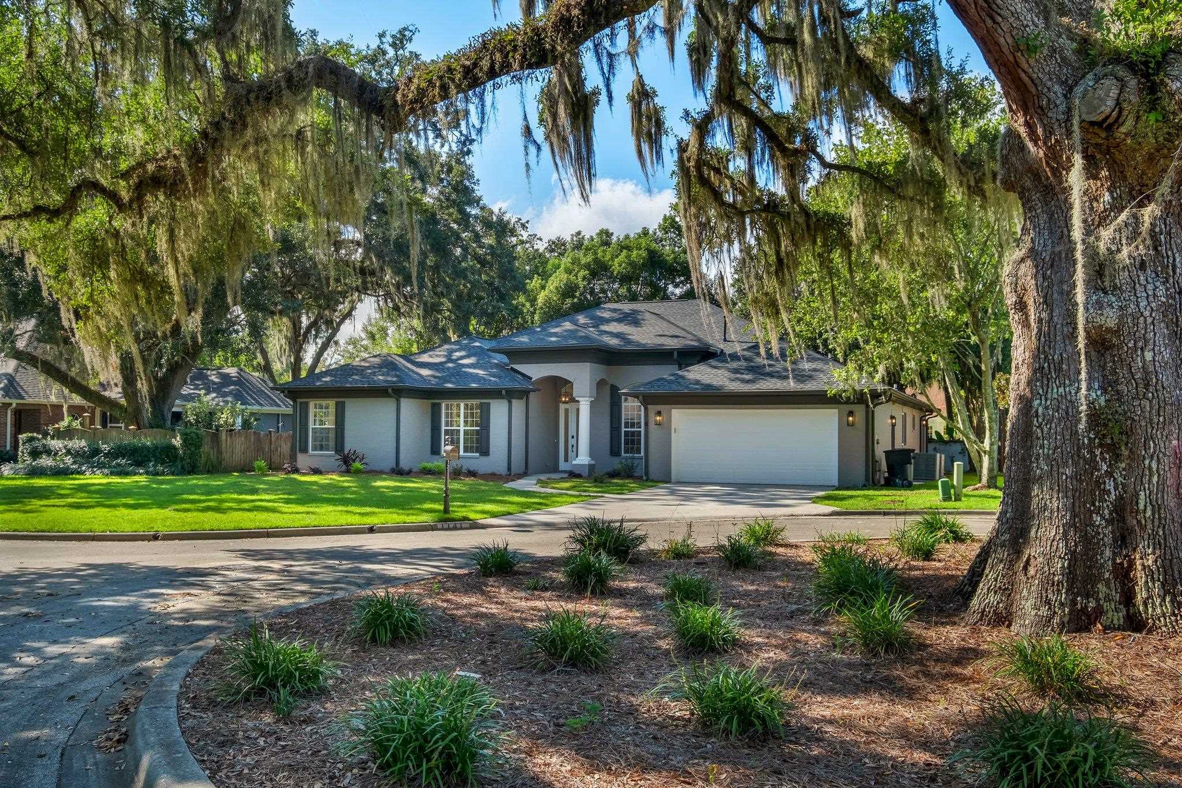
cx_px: 591
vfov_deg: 45.0
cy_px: 394
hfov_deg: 63.7
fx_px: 952
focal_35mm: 29
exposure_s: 1/550
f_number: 8
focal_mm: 19.1
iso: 400
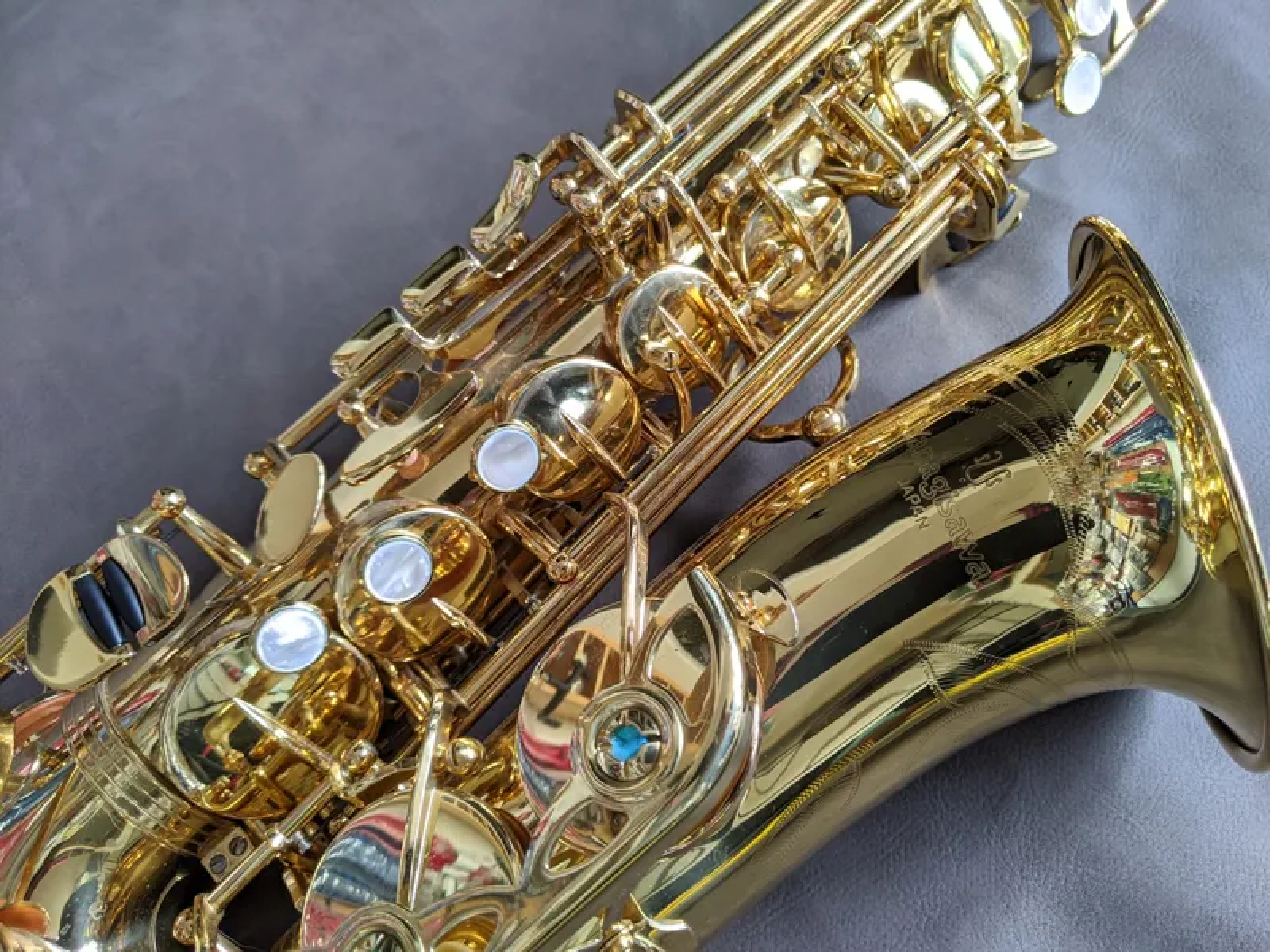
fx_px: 991
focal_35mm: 27
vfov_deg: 51.4
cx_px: 635
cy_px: 476
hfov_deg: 65.3
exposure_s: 1/99.9
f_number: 1.8
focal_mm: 4.44
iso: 67
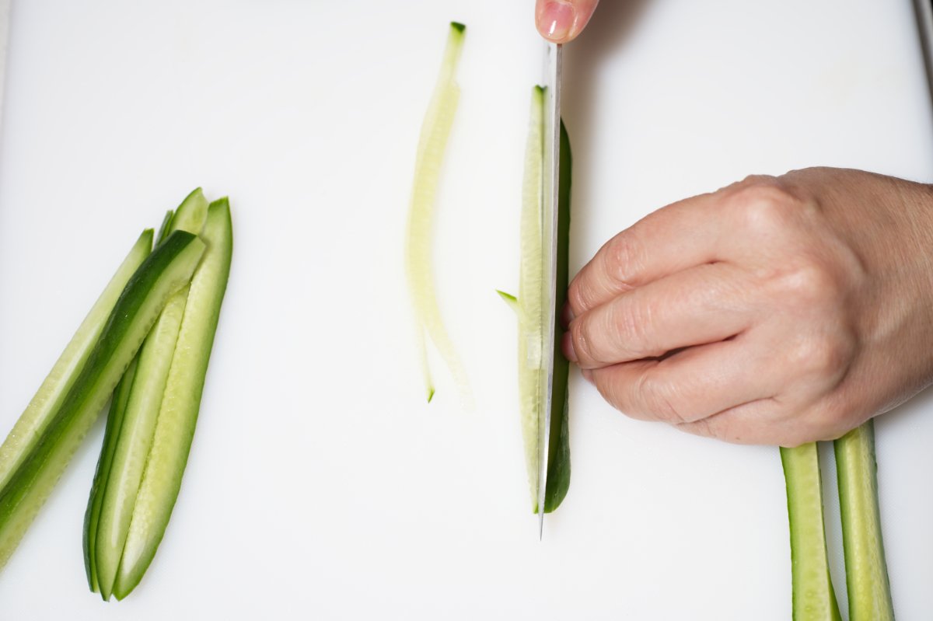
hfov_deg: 28.9
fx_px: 1813
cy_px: 310
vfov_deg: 19.4
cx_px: 466
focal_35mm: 70
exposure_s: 1/160
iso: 100
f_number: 8
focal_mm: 70
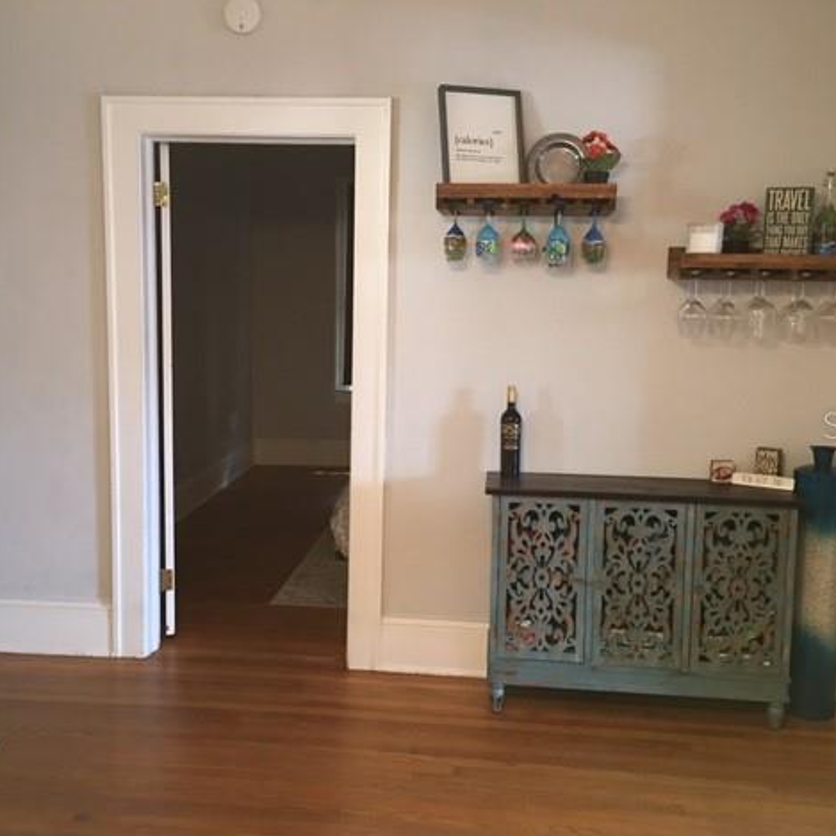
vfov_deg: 47.2
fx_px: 956
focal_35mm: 35
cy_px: 424
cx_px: 421
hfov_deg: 47.2
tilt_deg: -6.9
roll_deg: -2.0
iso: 50
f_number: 2.2
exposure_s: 1/4
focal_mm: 4.15
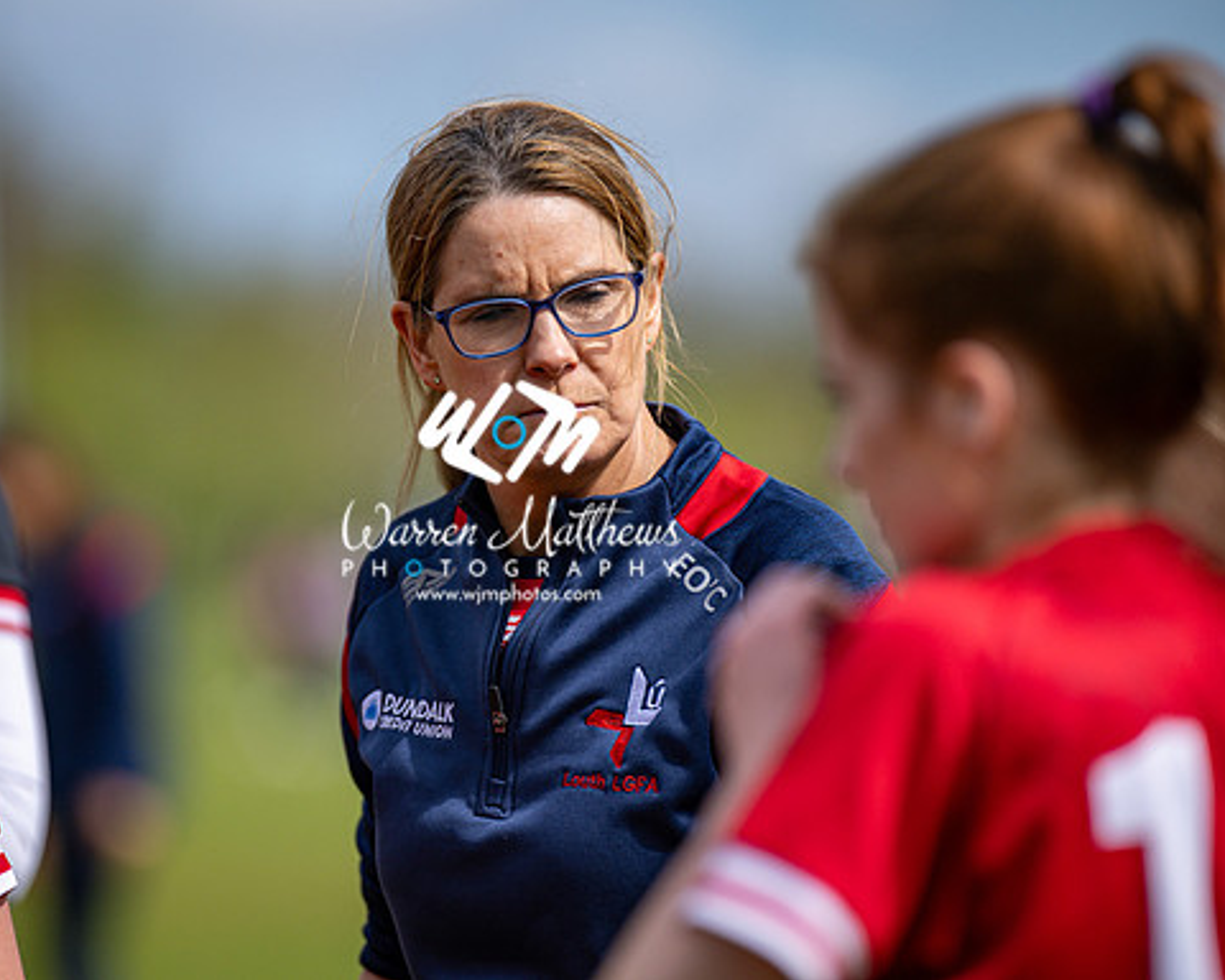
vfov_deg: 4.6
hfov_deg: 5.7
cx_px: 508
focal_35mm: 340
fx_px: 12327
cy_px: 489
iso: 250
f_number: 2.8
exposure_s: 1/5000
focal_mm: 300
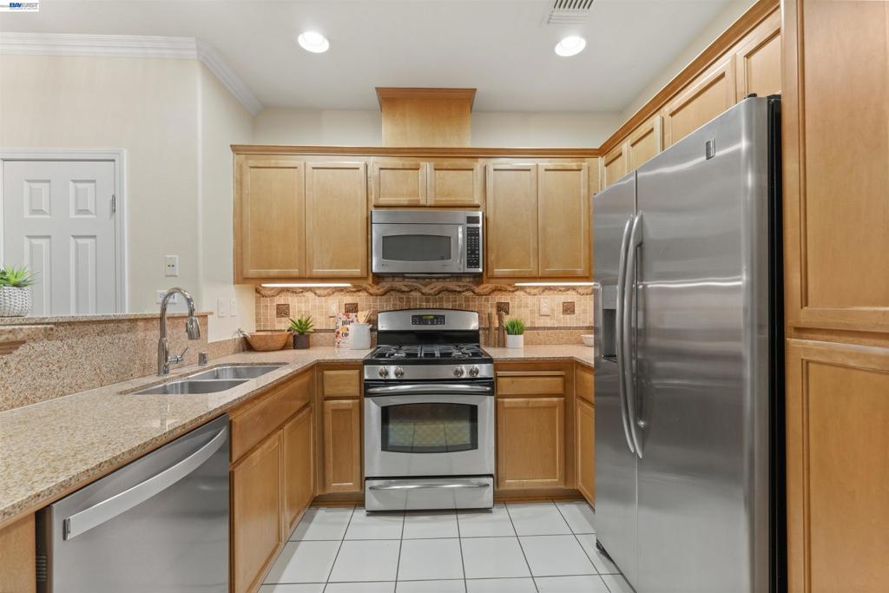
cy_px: 296
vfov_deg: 76.6
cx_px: 444
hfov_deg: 99.6
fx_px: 375
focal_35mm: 15
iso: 250
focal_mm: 15.2
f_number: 9
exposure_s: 1.6
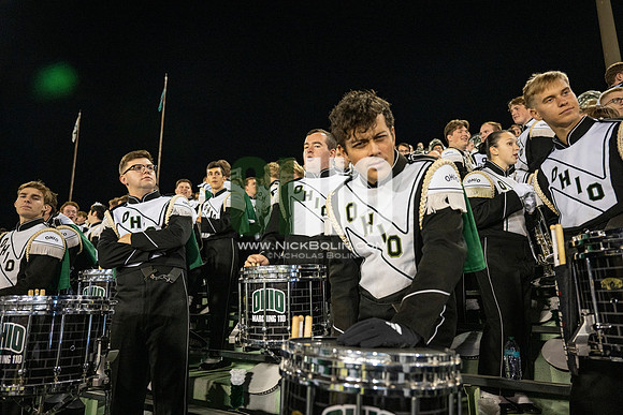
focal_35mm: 24
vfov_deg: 53.2
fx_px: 415
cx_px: 312
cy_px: 208
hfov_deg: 73.7
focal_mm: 24
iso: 2000
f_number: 3.2
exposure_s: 1/500
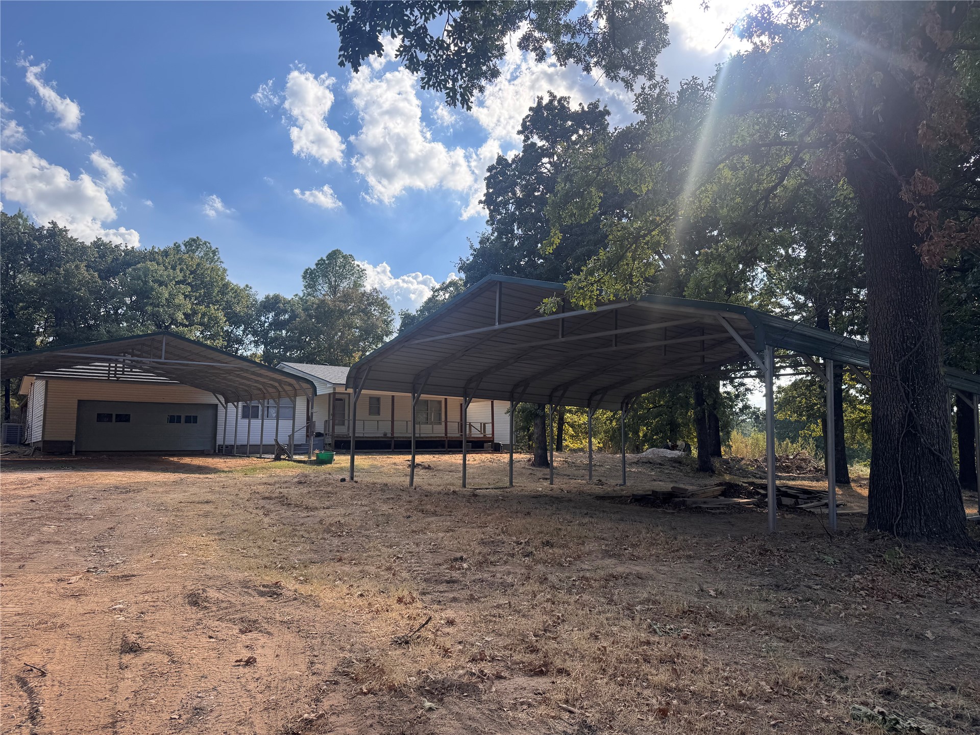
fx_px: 679
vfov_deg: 56.8
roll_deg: +0.7
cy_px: 368
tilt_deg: +7.2
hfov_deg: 71.6
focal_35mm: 24
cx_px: 490
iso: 80
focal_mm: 6.76
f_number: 1.78
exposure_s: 1/2331
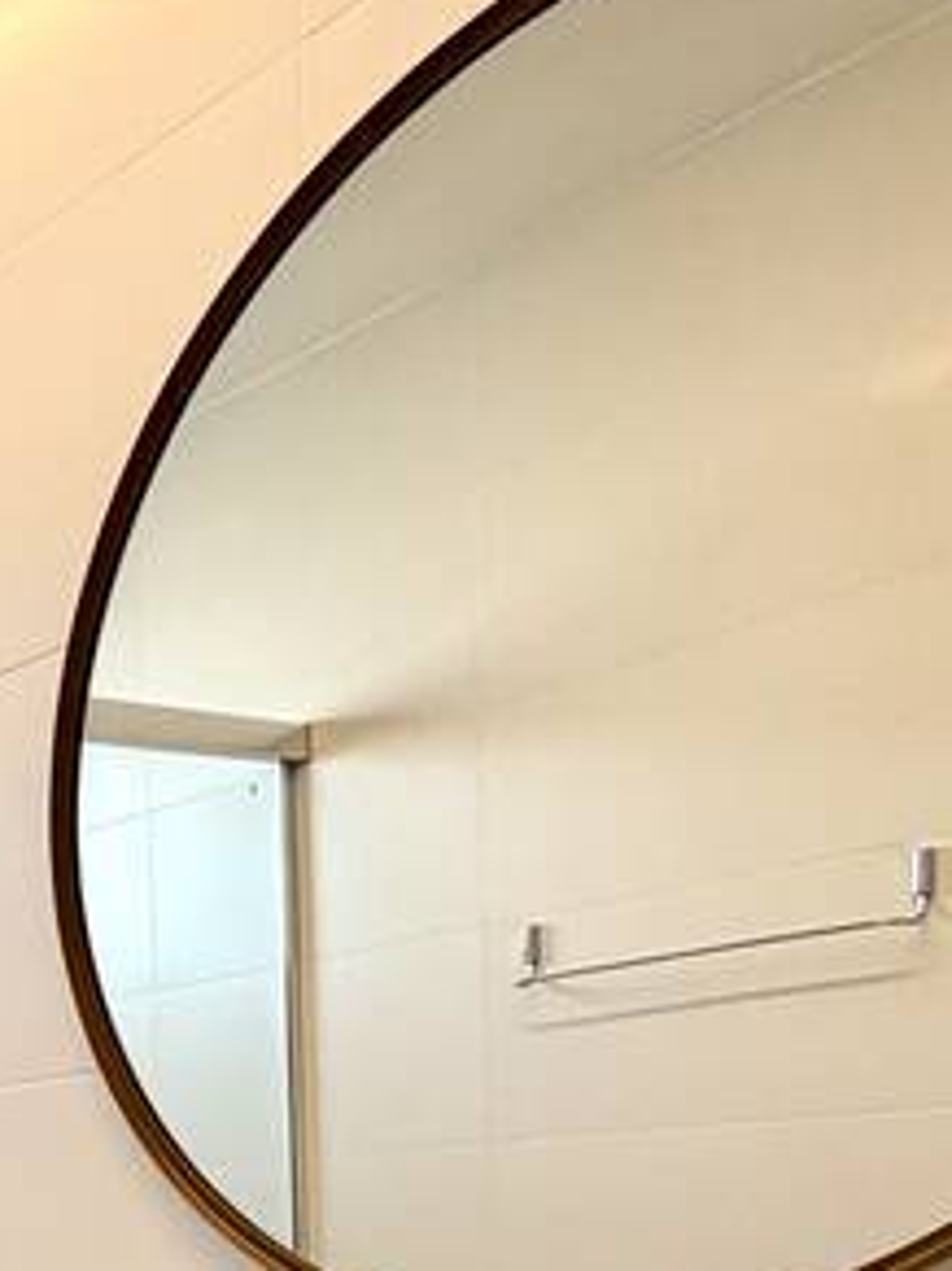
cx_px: -550
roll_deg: +1.2
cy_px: 1350
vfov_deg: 32.9
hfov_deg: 22.1
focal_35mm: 52
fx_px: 1908
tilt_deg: -2.0
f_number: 2.2
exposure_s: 1/121
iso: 100
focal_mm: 2.22
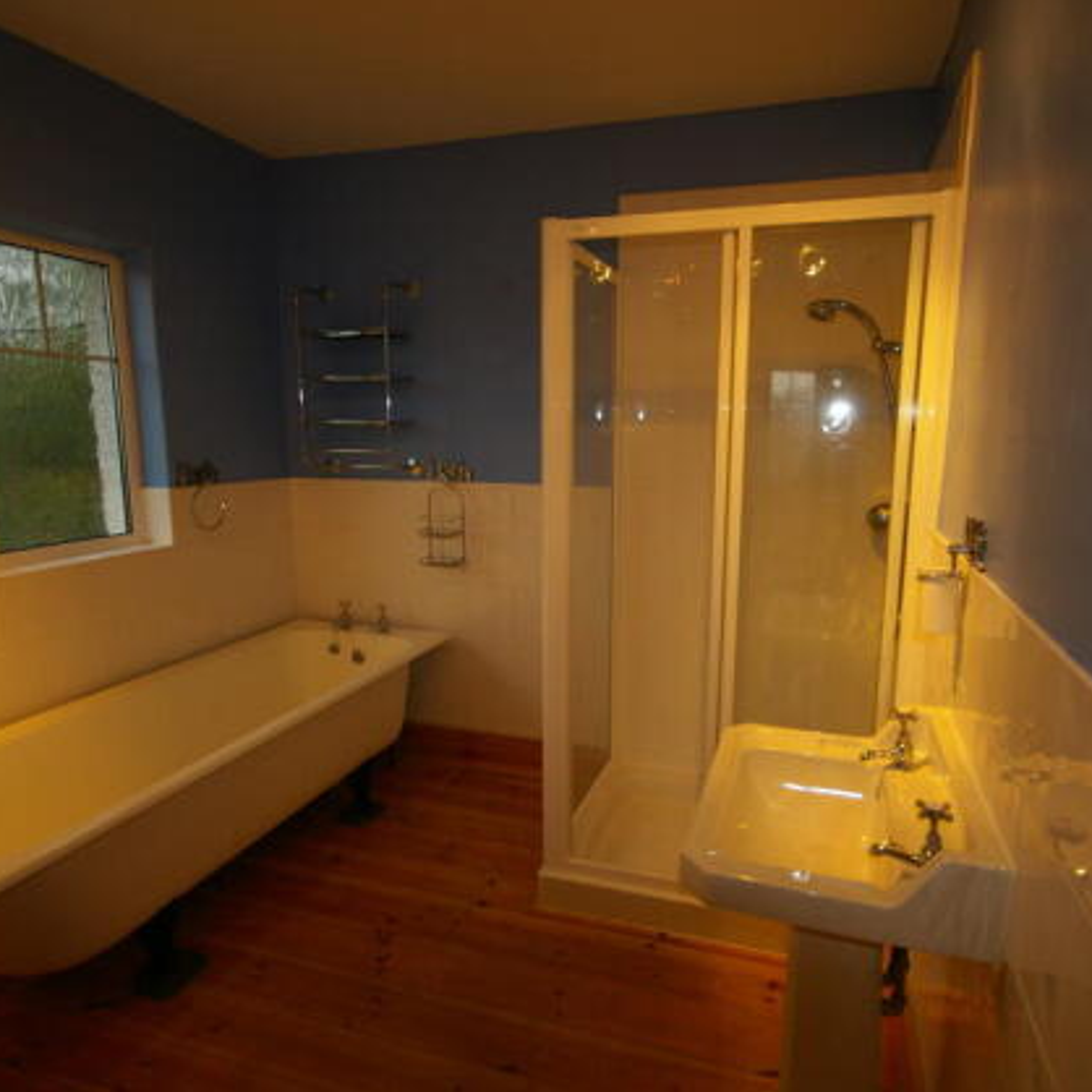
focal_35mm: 20
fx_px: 714
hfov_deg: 74.7
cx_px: 590
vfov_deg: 74.8
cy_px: 541
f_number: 4
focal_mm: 10
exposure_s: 1/20
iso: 200
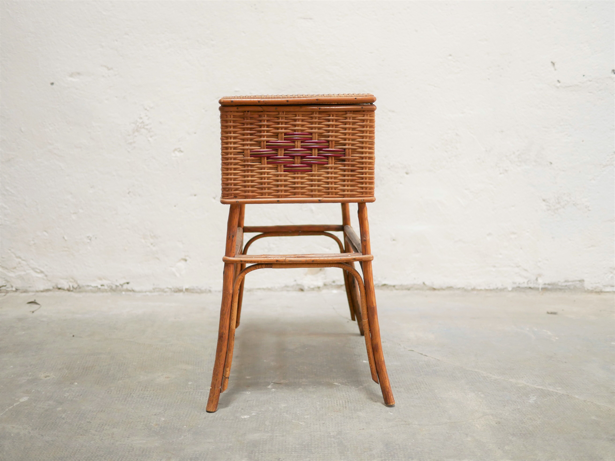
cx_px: 308
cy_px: 230
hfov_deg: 46.8
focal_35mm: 40
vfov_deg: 36.0
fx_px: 711
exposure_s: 1/60
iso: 640
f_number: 1.7
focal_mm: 20
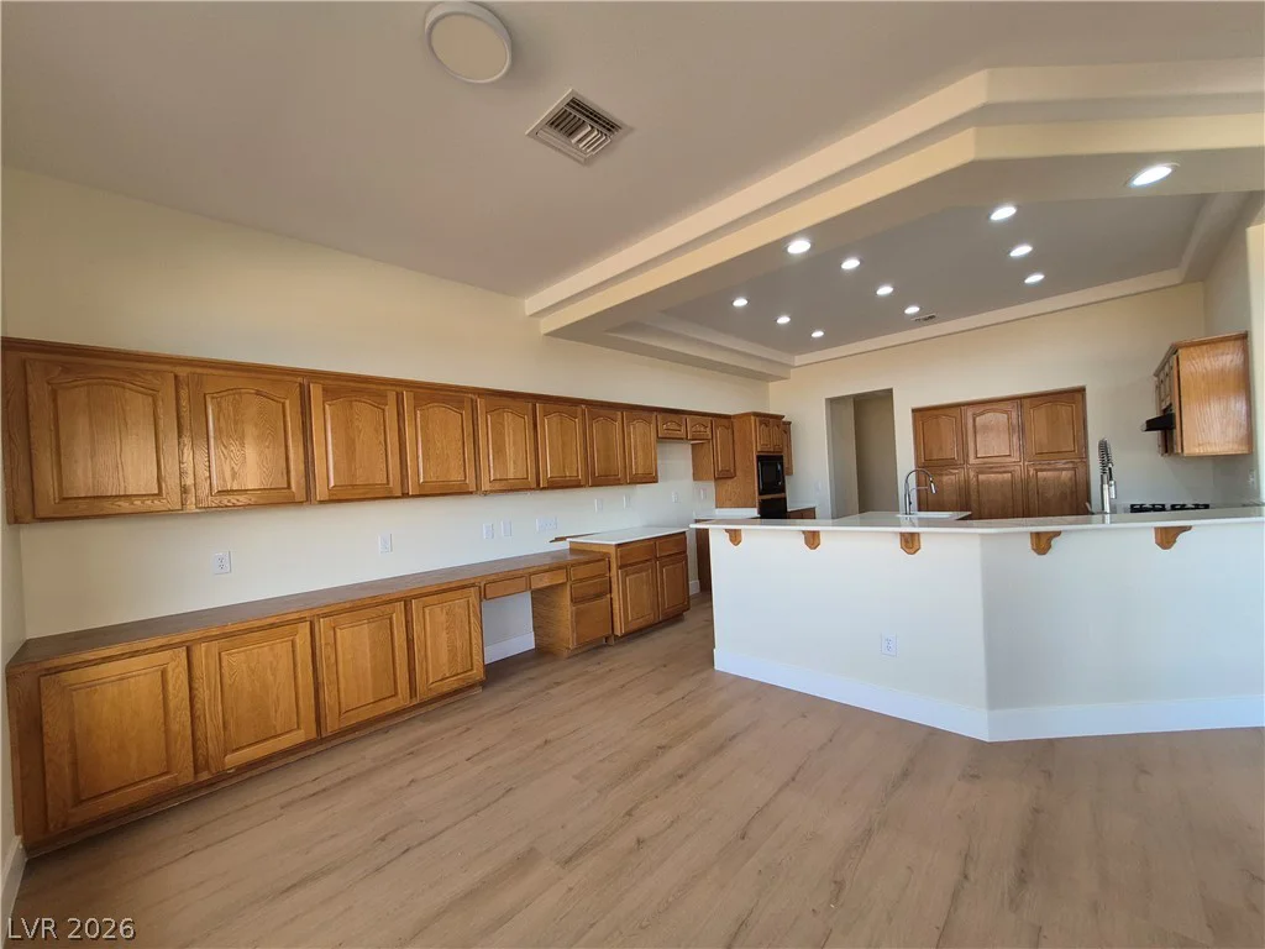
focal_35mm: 13
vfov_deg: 89.9
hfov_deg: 106.2
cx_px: 632
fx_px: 475
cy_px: 474
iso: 80
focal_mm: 1.74
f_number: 2.2
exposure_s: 1/120
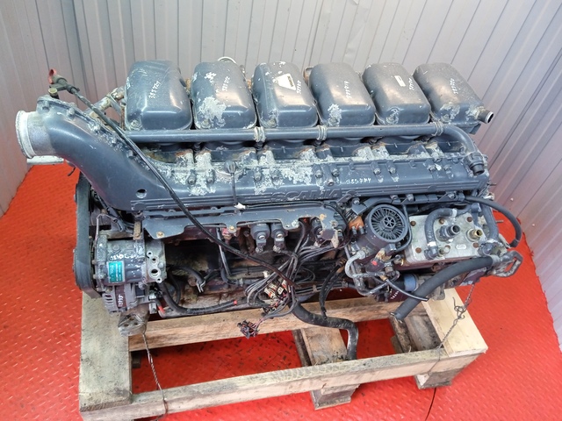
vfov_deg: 49.7
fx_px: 455
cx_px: 281
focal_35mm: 28
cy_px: 210
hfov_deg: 63.4
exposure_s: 1/25
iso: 303
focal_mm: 3.43
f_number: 2.2
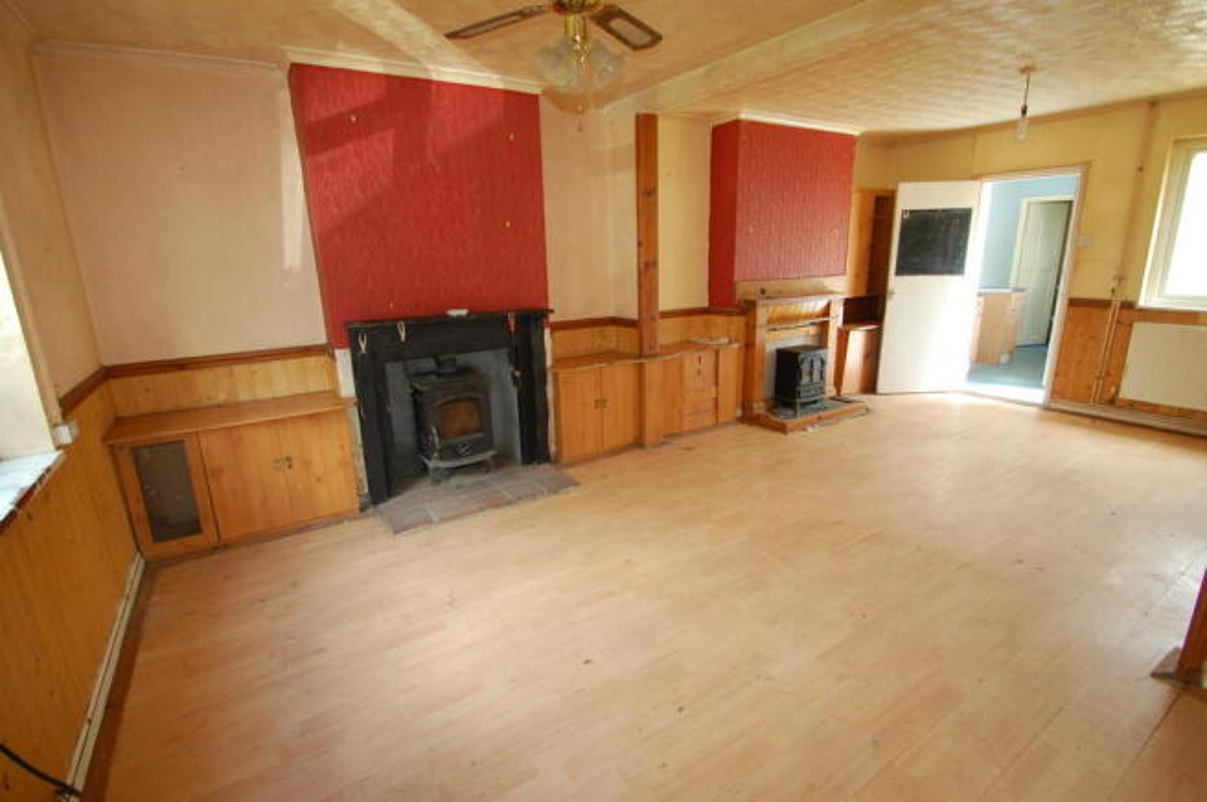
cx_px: 604
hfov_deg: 95.0
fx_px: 553
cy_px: 401
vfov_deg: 71.9
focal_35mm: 16
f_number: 3.8
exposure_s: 1/60
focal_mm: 11
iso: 400
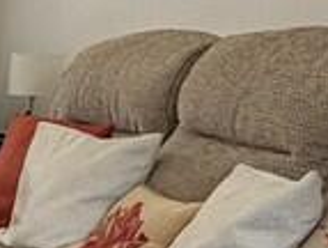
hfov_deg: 13.8
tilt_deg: -14.6
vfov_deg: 14.6
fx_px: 950
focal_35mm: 100
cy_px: 255
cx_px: -461
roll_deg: +0.2
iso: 100
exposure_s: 1/99
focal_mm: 2.22
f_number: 2.2
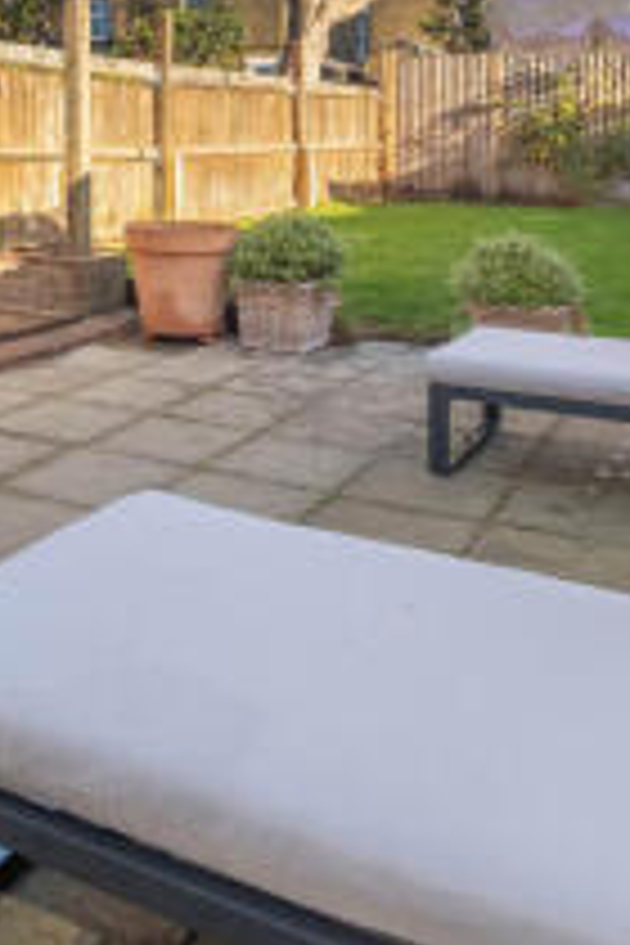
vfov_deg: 53.3
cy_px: 236
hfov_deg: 38.9
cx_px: 297
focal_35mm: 34
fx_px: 892
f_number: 6.4
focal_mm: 10
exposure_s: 1/500
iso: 400
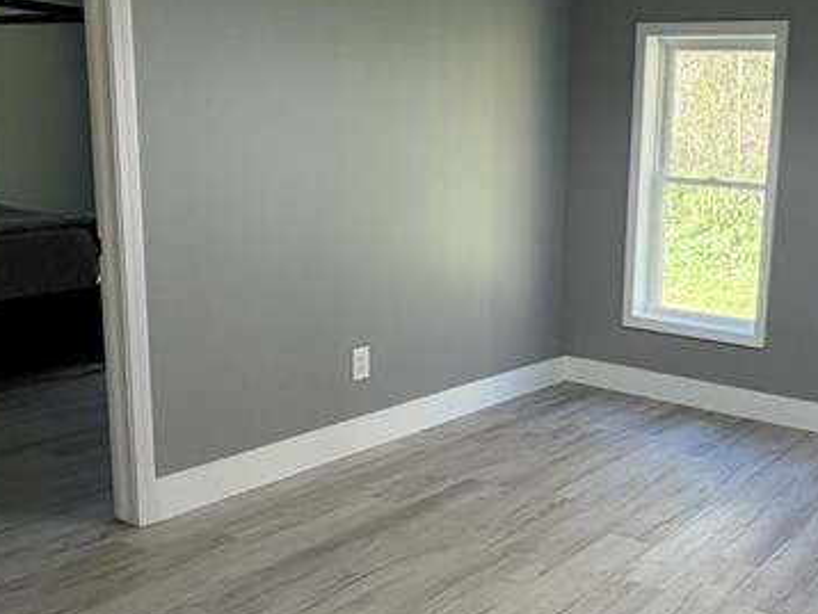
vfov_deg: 36.0
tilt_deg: -10.1
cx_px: 663
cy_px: 317
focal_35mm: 40
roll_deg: -3.3
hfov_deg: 44.3
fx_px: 946
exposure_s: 1/120
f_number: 2.2
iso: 320
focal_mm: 2.22
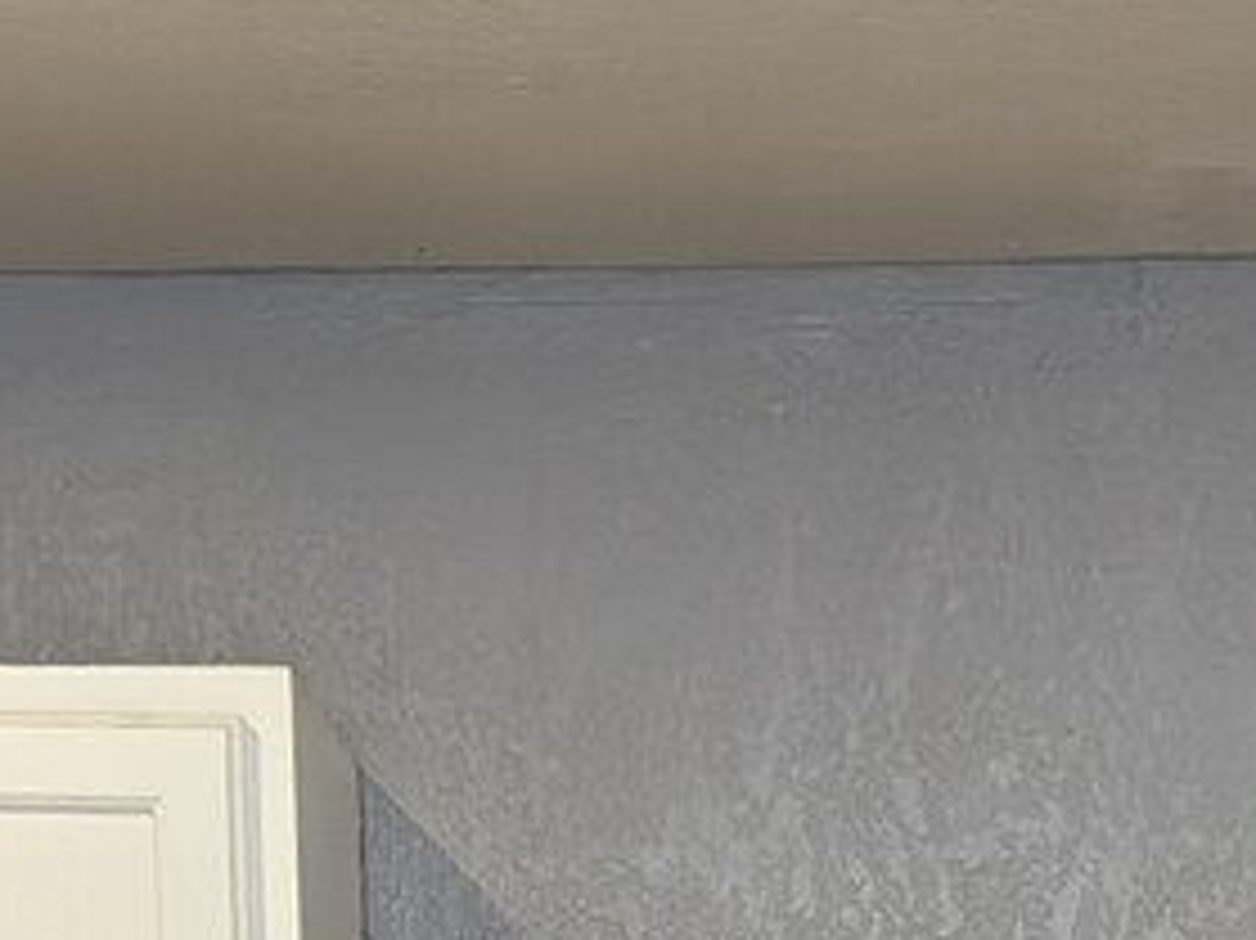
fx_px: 4497
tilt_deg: -6.7
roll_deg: -1.3
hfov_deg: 15.8
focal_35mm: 124
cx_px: 1031
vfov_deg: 10.4
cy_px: 2204
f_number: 1.78
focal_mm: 6.76
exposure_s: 1/60
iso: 400
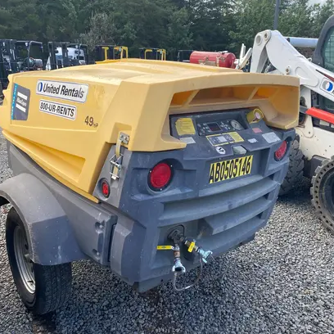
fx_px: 338
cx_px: 169
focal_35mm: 31
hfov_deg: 52.5
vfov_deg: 52.5
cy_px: 166
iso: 32
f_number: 1.8
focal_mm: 4.25
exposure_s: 1/352
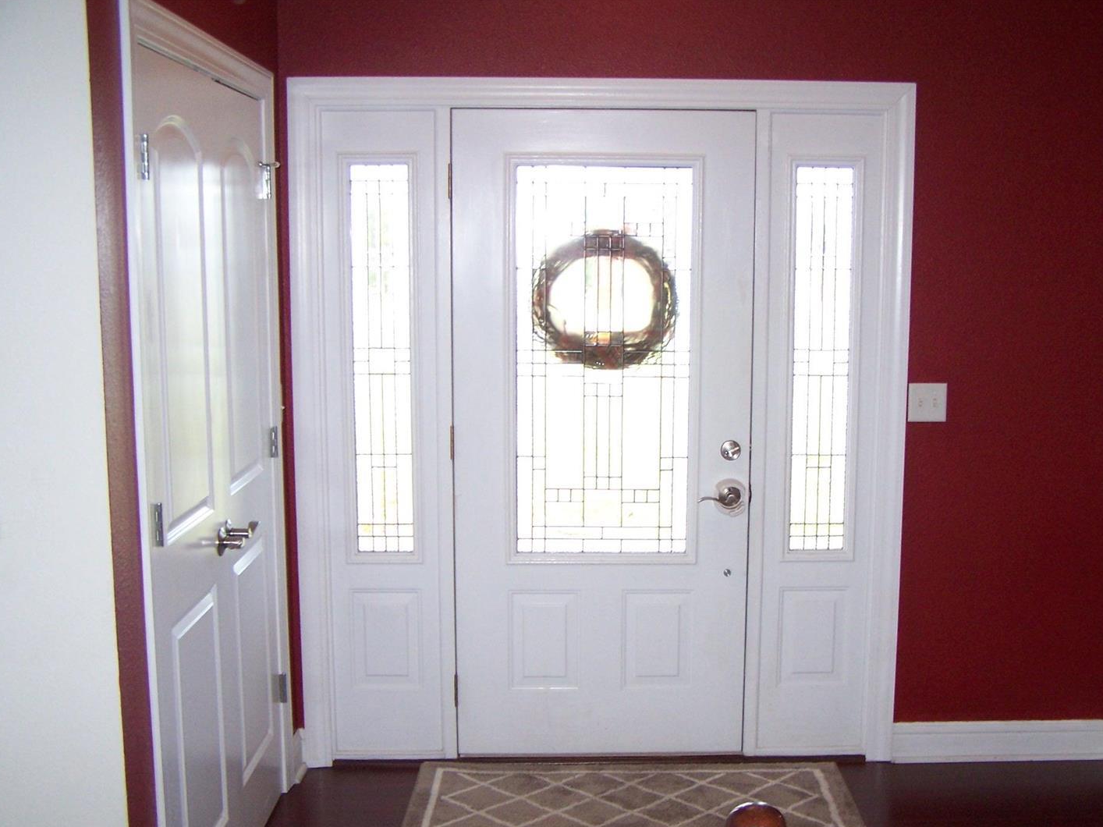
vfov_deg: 33.5
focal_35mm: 43
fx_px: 1370
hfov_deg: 43.8
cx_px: 618
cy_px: 465
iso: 140
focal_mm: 6.3
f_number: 2.8
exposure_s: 1/60
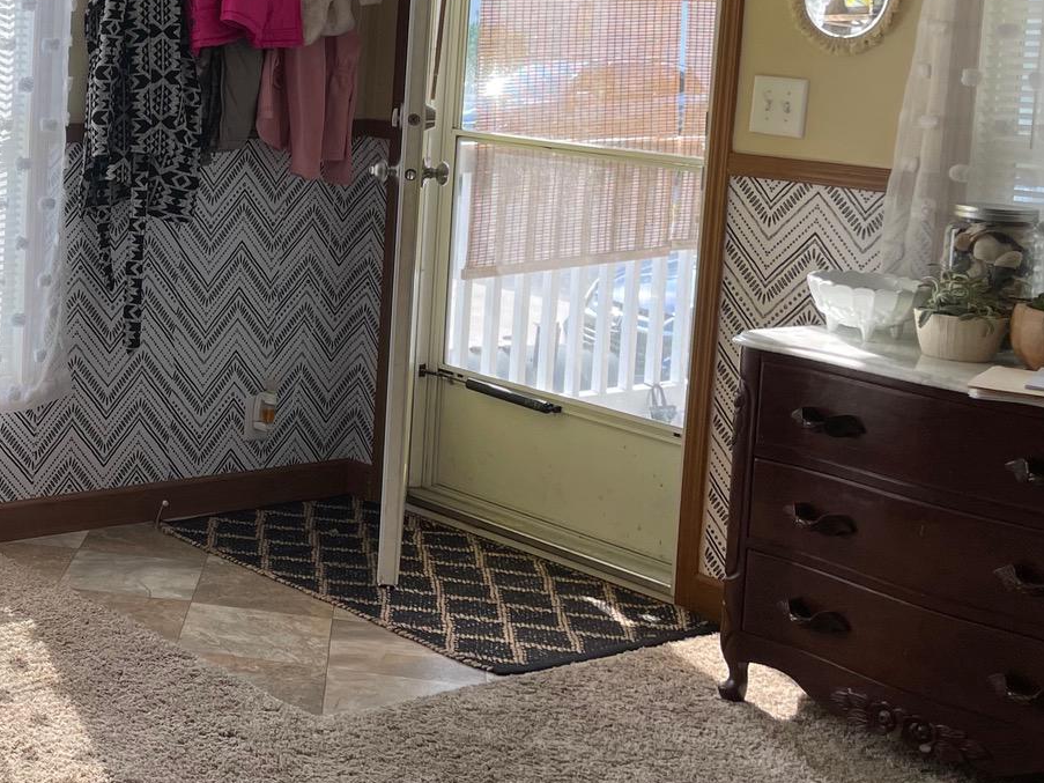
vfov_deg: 24.5
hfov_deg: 29.7
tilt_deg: -5.6
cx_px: -77
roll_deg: -2.1
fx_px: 1779
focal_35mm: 59
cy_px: 168
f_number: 1.6
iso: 32
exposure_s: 1/302
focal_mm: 4.2
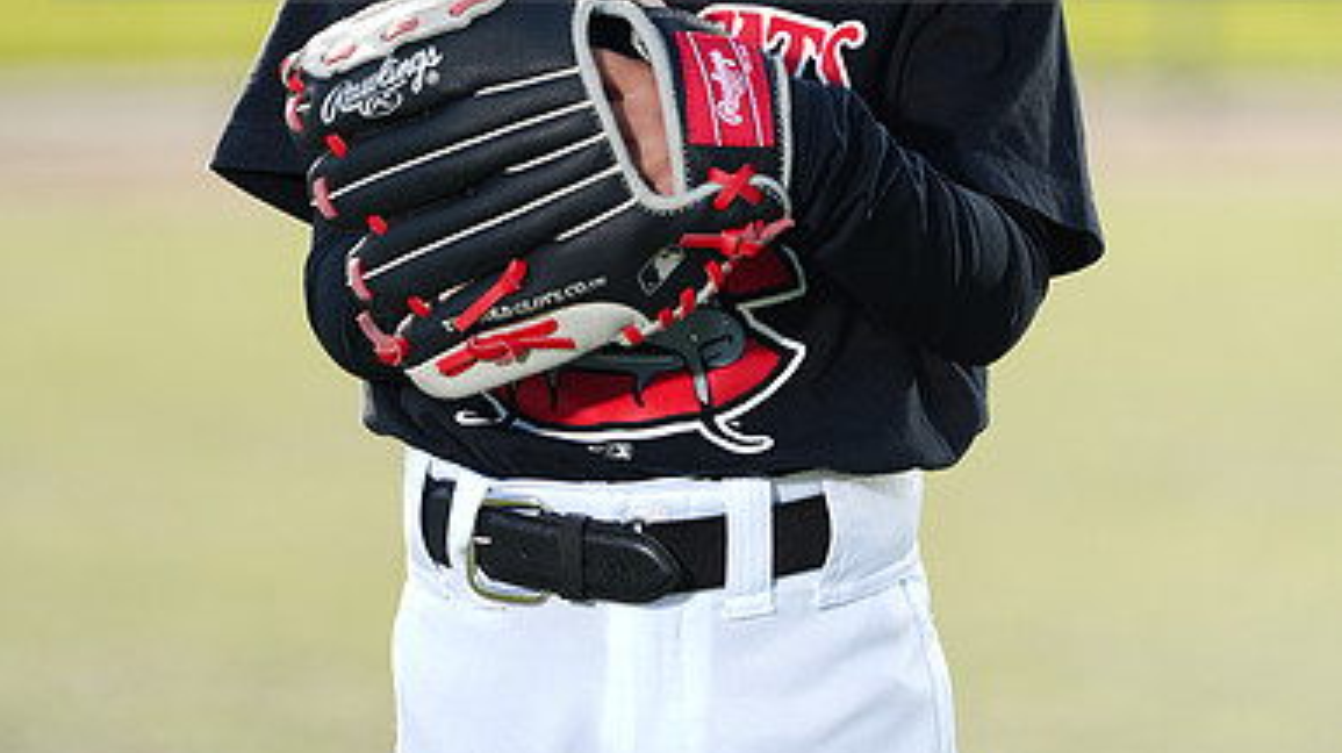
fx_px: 11238
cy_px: -108
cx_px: 671
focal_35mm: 316
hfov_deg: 6.8
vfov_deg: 3.8
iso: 64
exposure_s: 1/250
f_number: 4.5
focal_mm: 200
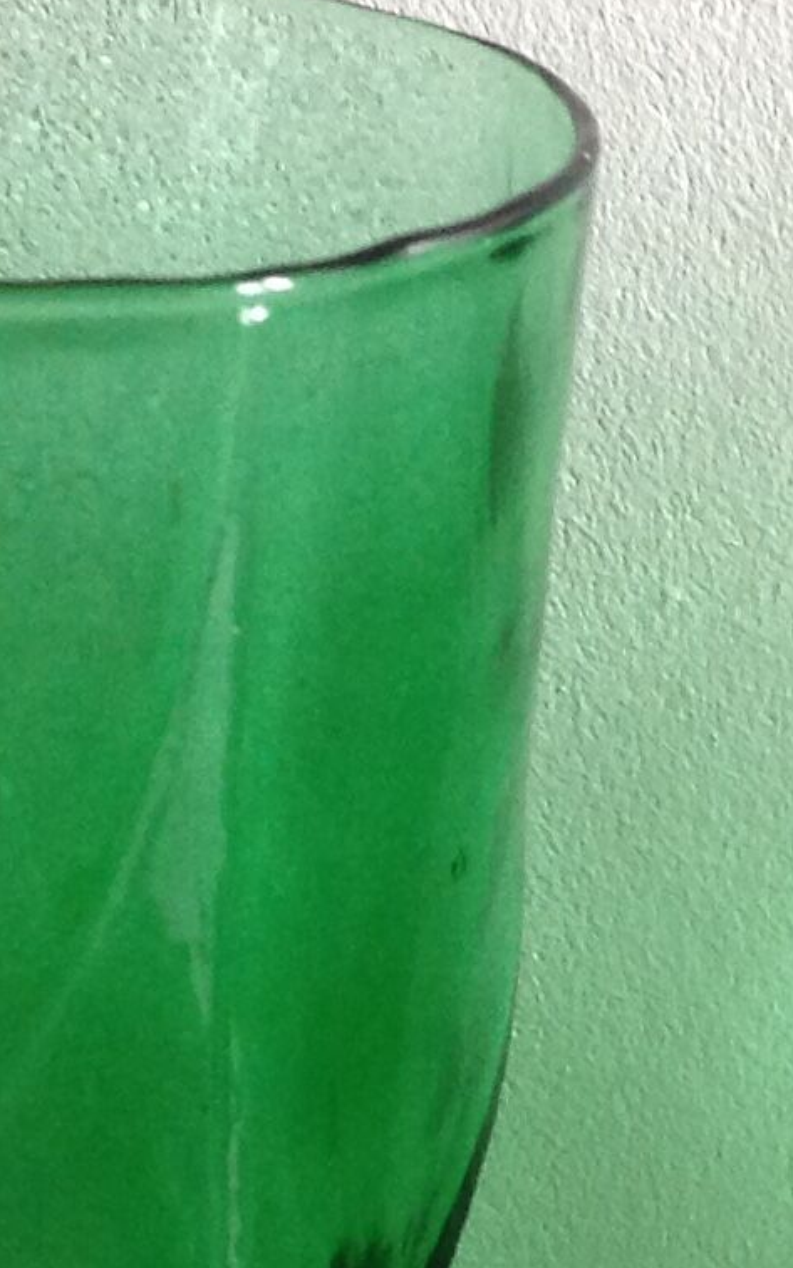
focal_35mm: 127
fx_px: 4388
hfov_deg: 10.2
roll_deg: -2.7
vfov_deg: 16.3
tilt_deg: -27.3
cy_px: 964
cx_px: 827
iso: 160
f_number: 2.4
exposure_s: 1/15
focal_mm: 4.28
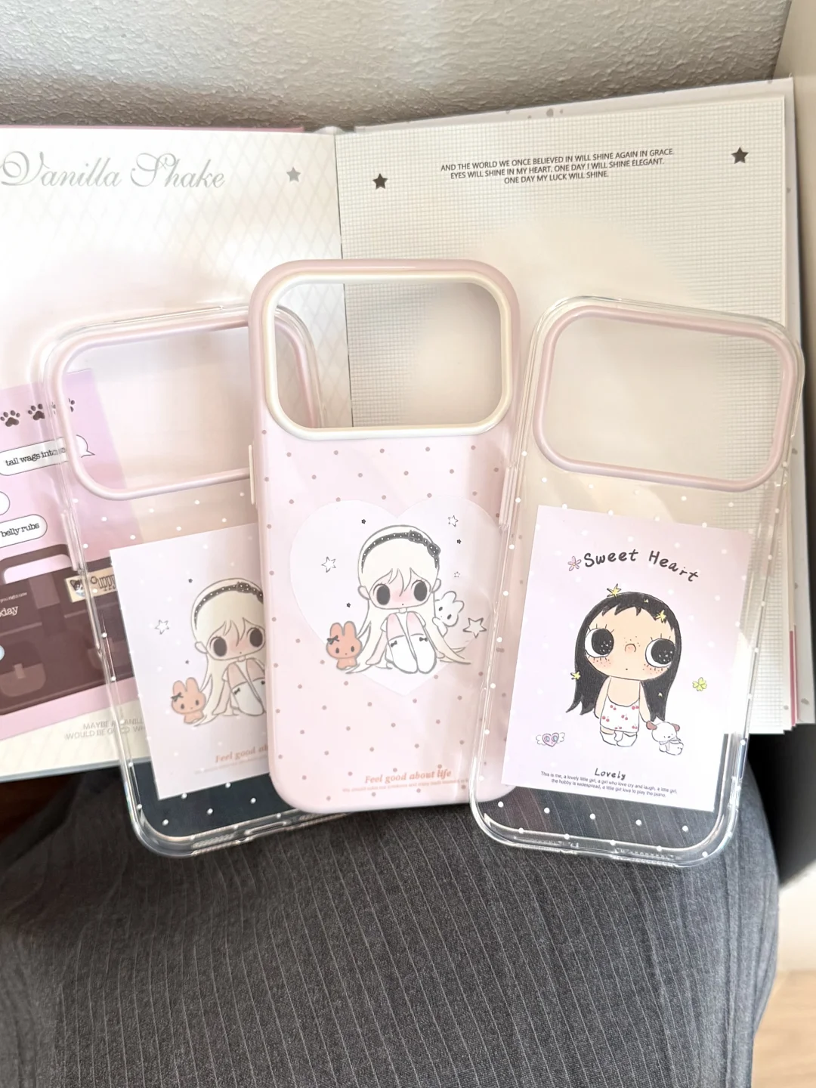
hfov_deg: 56.8
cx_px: 408
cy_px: 544
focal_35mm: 24
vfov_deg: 71.6
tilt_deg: -65.5
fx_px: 754
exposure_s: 1/109
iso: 200
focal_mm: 6.76
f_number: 1.78
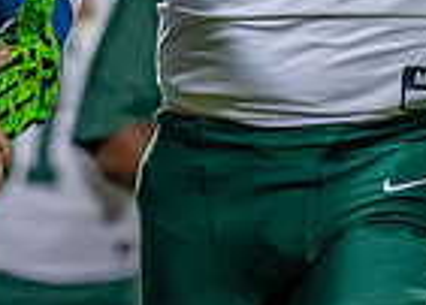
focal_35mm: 613
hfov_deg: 3.3
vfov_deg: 2.3
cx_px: 337
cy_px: -252
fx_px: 7424
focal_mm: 138
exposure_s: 1/1000
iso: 1600
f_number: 2.8
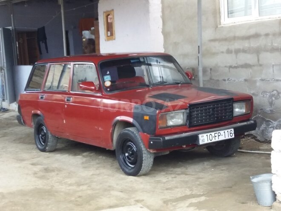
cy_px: 106
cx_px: 140
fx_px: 227
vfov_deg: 49.7
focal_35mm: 28
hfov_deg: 63.4
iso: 64
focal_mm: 3.7
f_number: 1.9
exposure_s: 1/33
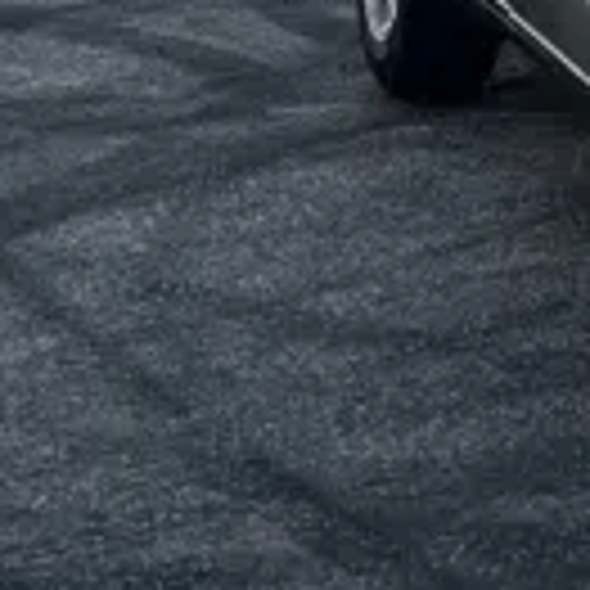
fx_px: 2160
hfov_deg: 14.1
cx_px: 1004
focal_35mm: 112
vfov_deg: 13.9
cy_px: -464
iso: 50
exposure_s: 1/727
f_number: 1.6
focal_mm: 5.1
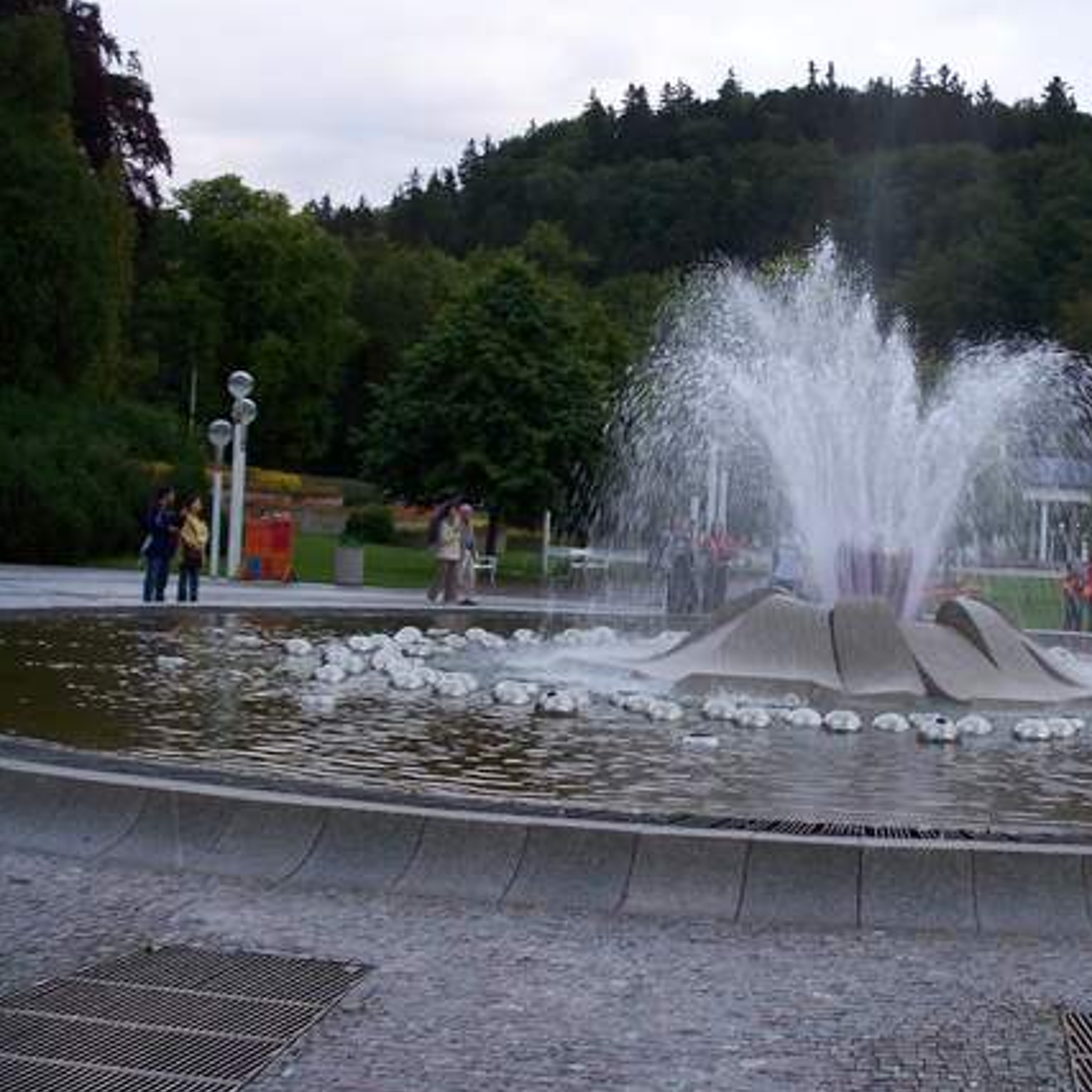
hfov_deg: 29.7
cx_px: 793
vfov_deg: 30.0
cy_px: 547
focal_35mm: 57
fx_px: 2034
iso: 200
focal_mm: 9.1
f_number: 3.2
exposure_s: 1/40
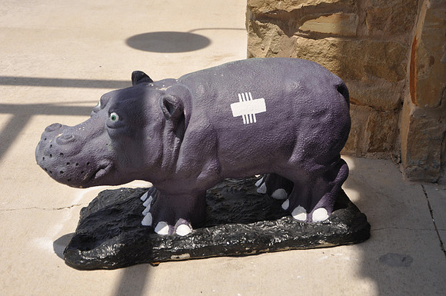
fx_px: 965
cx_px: 223
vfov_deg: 17.4
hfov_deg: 26.0
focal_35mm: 78
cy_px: 148
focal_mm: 52
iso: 200
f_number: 8
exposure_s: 1/200
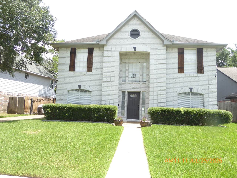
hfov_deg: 71.6
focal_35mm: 24
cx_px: 118
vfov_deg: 56.8
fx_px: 164
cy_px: 89
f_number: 3.3
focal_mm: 4.3
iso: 100
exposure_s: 1/320
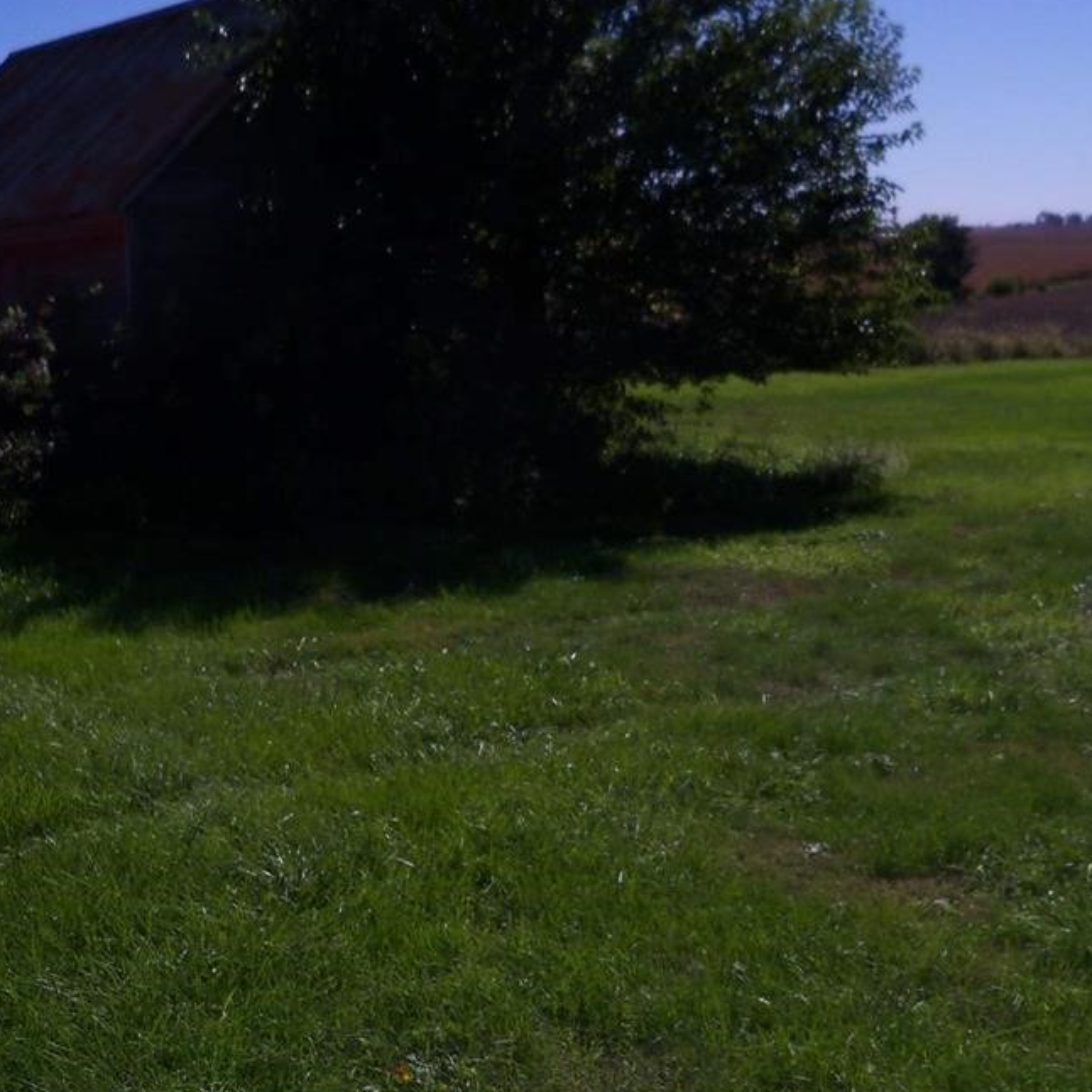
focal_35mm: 49
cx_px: 558
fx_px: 1749
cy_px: 543
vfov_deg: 34.7
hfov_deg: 34.7
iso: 64
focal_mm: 6.2
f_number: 6.2
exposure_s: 1/1600
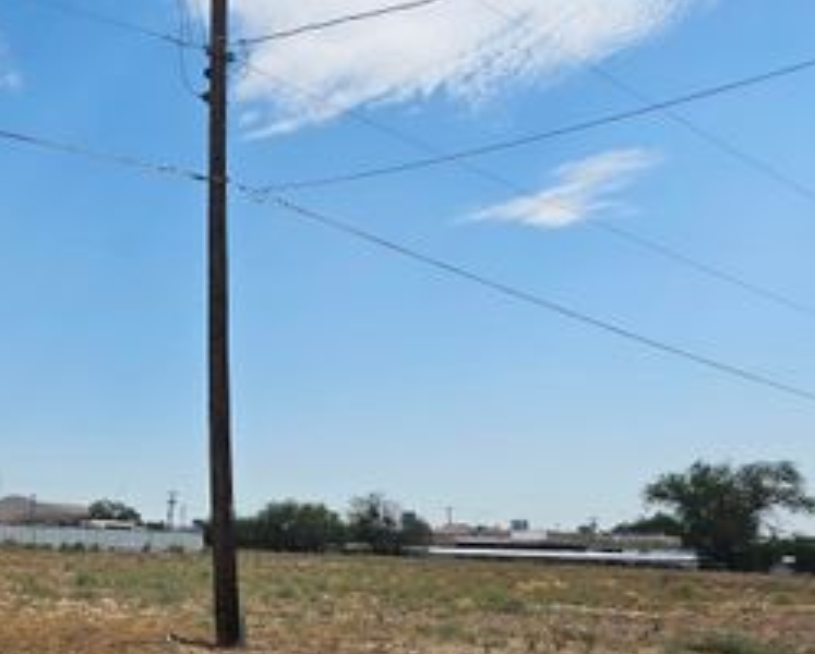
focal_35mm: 45
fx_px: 1087
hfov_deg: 37.2
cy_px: 453
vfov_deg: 33.1
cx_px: 16
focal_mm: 6.3
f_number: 1.7
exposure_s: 1/1681
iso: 10
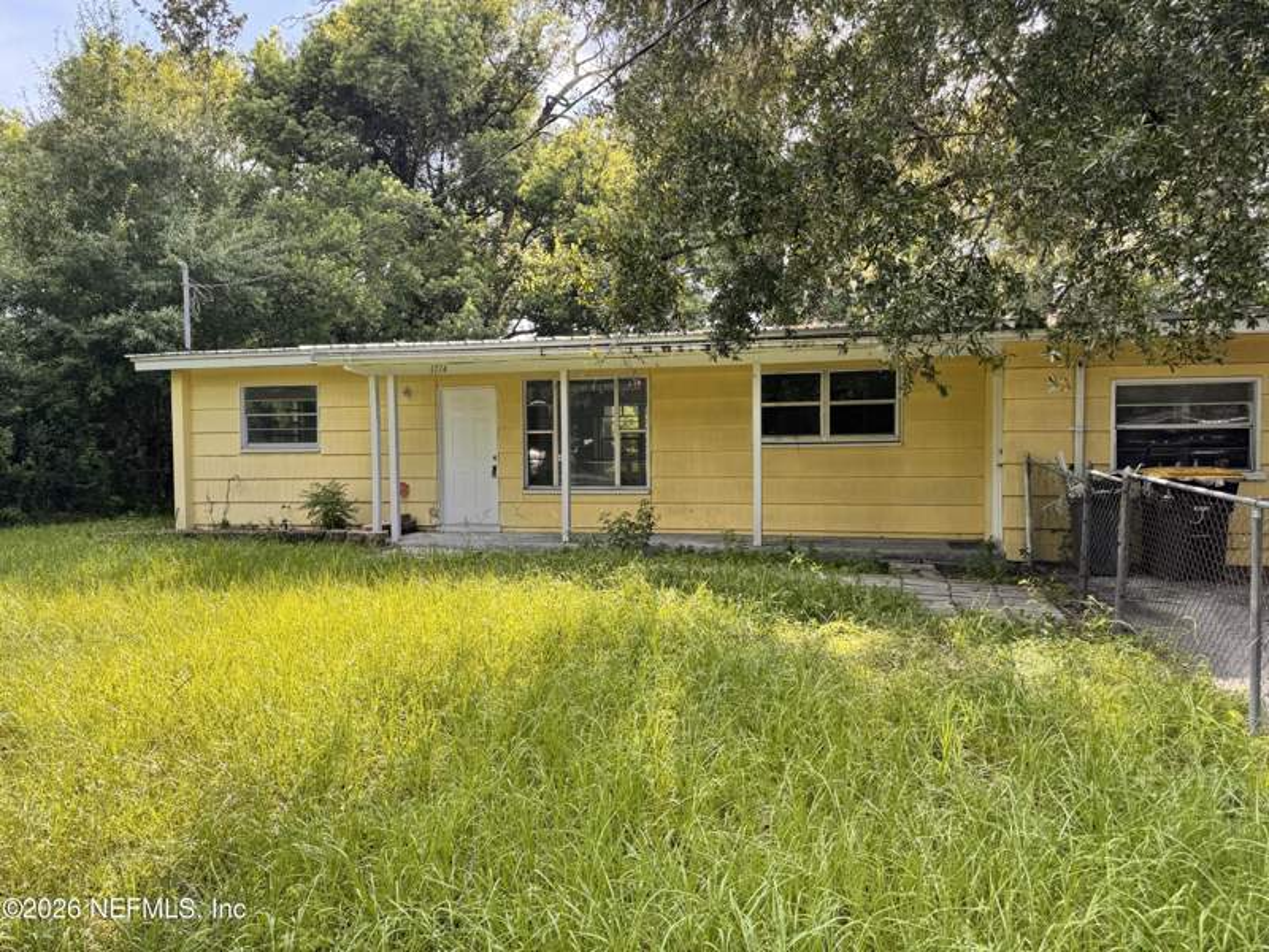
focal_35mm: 24
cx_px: 634
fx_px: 880
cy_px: 476
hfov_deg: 71.6
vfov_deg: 56.8
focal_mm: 6.76
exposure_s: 1/645
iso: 80
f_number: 1.78
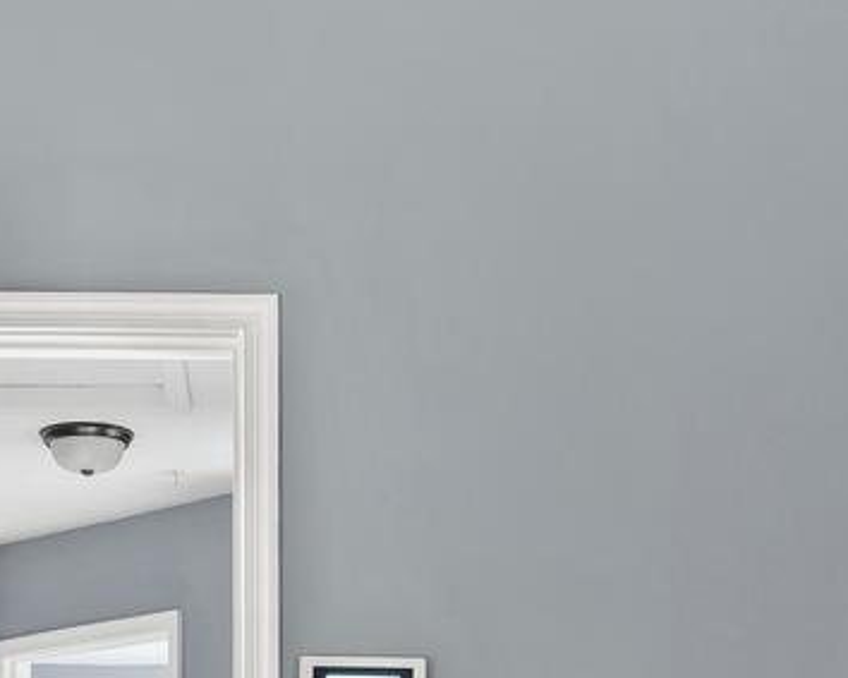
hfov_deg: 25.0
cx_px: 287
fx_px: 1907
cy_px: 878
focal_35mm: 76
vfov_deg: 18.7
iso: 160
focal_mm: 14
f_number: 7.1
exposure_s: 1/1.25
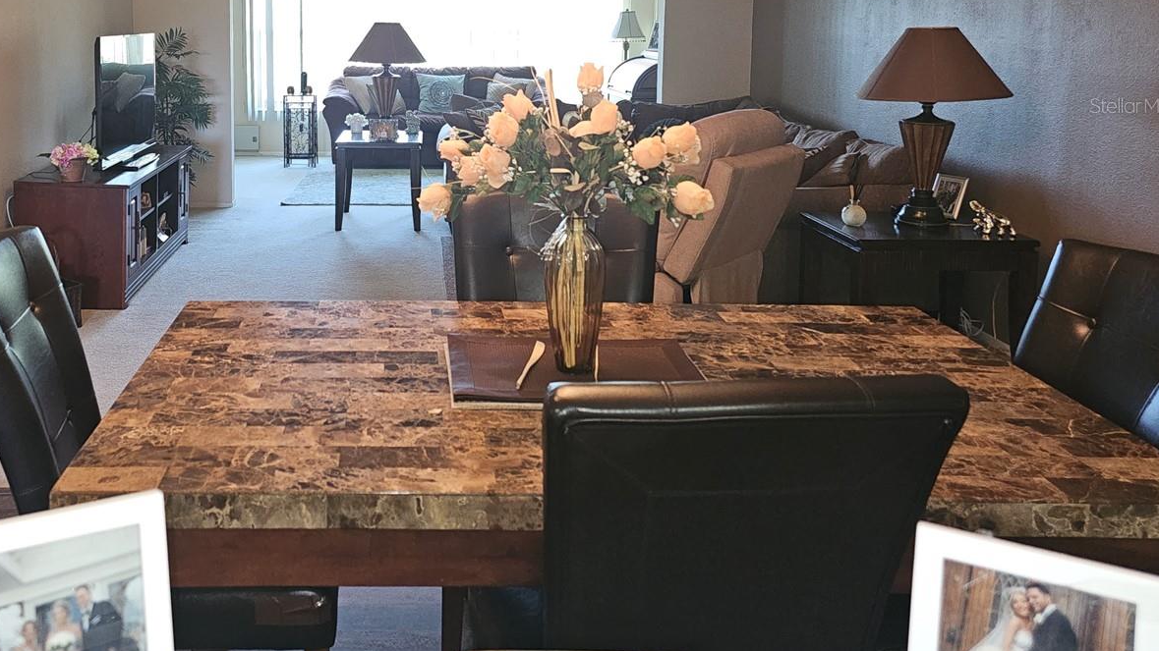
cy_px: 105
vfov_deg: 33.4
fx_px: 1045
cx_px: 396
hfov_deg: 56.9
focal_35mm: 34
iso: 100
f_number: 1.7
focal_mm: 6.3
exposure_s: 1/24
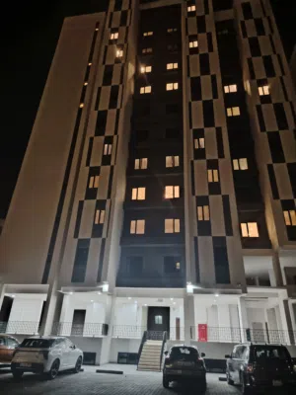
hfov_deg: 56.8
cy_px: 198
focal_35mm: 24
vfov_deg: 71.6
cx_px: 148
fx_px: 274
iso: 2844
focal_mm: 5.25
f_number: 1.75
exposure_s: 1/50
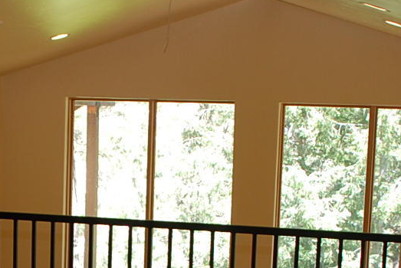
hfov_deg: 20.0
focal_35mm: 100
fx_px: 1115
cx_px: 52
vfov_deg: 13.4
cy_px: 309
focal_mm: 18
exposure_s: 1/60
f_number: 4
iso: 200
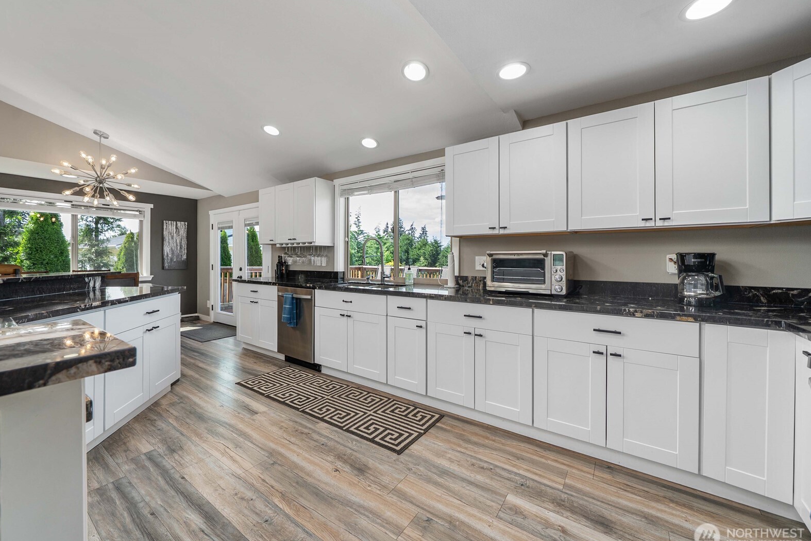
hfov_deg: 104.1
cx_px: 383
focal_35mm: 14
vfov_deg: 81.3
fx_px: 316
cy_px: 265
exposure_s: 1/13
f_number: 7.1
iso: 1000
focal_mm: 13
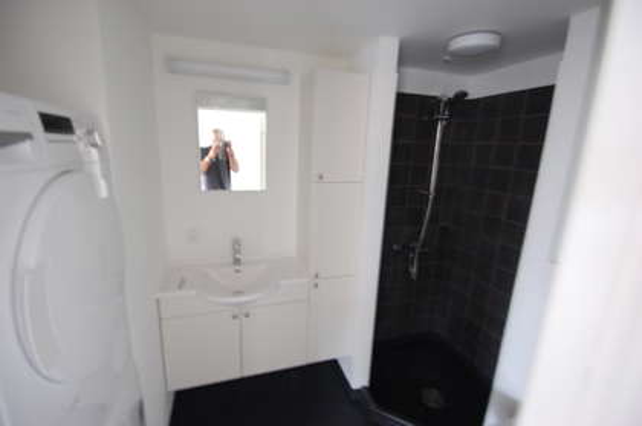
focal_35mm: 15
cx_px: 321
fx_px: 267
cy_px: 213
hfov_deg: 100.5
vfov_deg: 77.2
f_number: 3.5
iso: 200
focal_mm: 10
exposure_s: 1/2
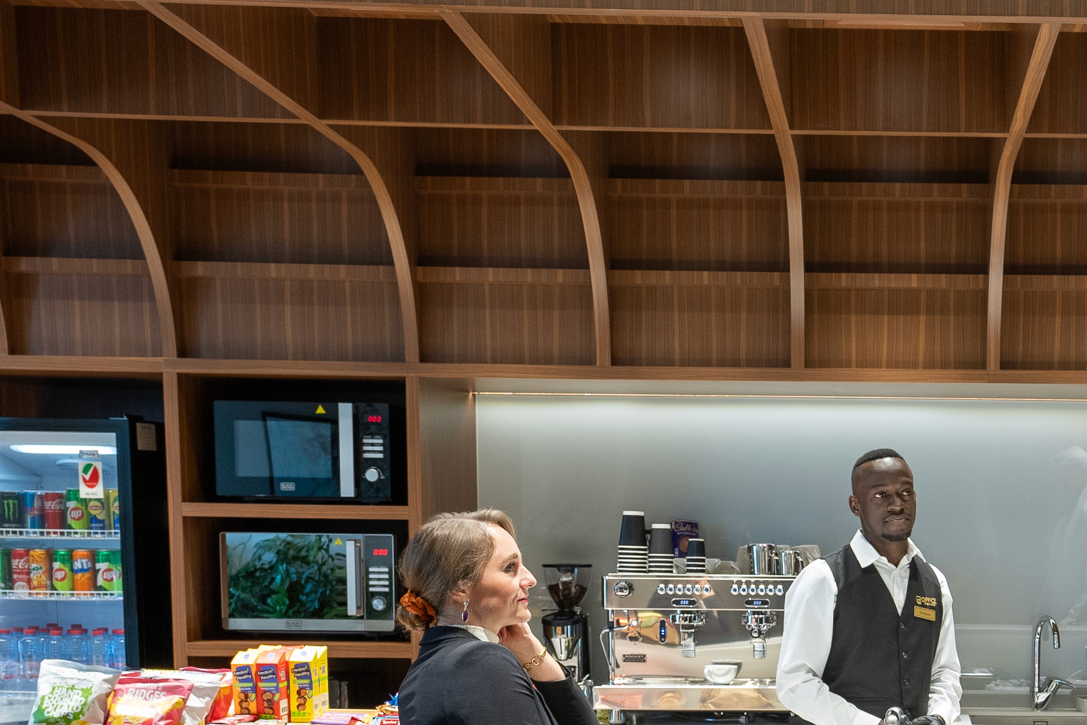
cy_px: 687
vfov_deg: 23.8
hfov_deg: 34.7
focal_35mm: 55
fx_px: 1660
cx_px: 918
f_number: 6.3
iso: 1000
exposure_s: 1/50
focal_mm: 29
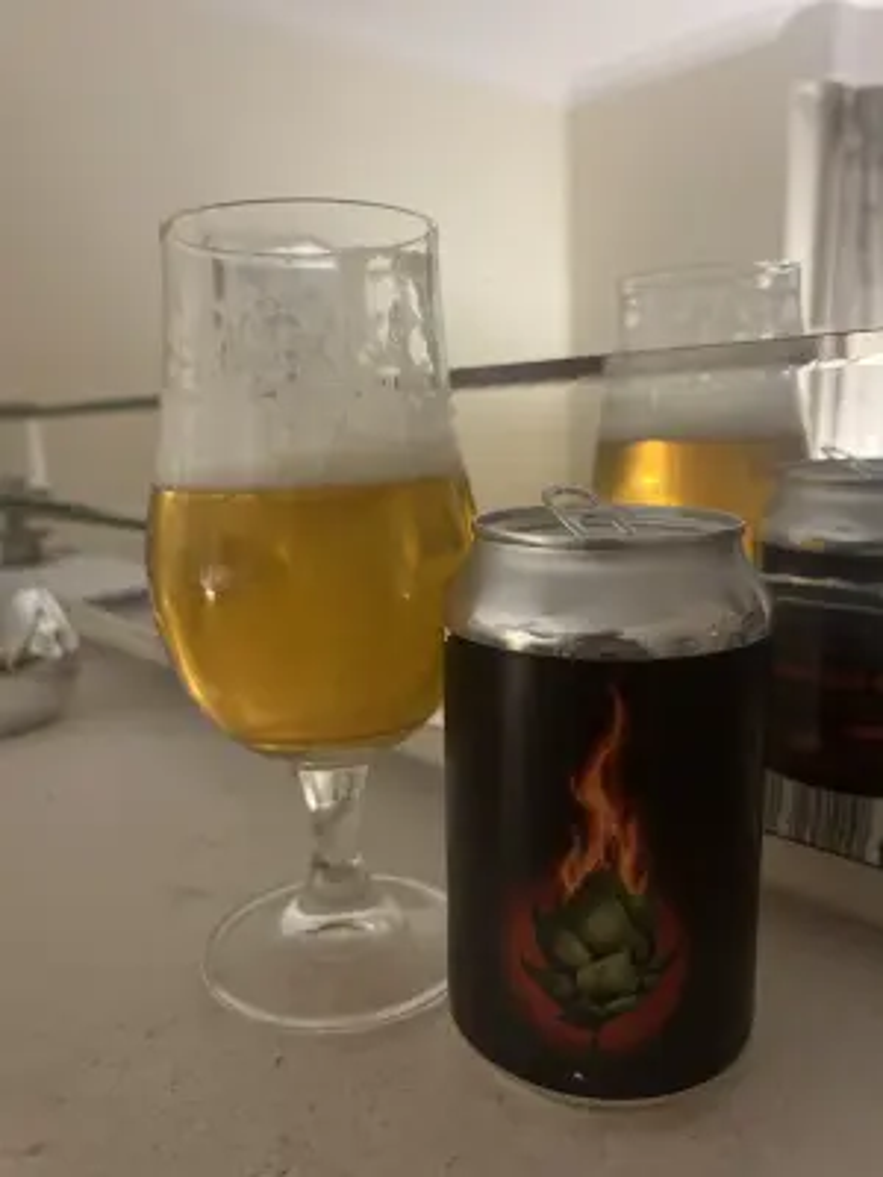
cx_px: 442
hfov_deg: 53.1
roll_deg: +3.7
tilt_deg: -11.9
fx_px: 884
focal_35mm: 26
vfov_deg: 67.3
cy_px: 588
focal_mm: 5.1
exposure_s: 1/33
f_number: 1.6
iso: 500
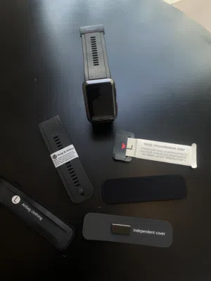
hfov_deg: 53.1
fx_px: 211
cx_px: 106
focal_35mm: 26
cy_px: 140
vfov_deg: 67.3
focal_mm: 4.25
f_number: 1.8
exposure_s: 1/50
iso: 160
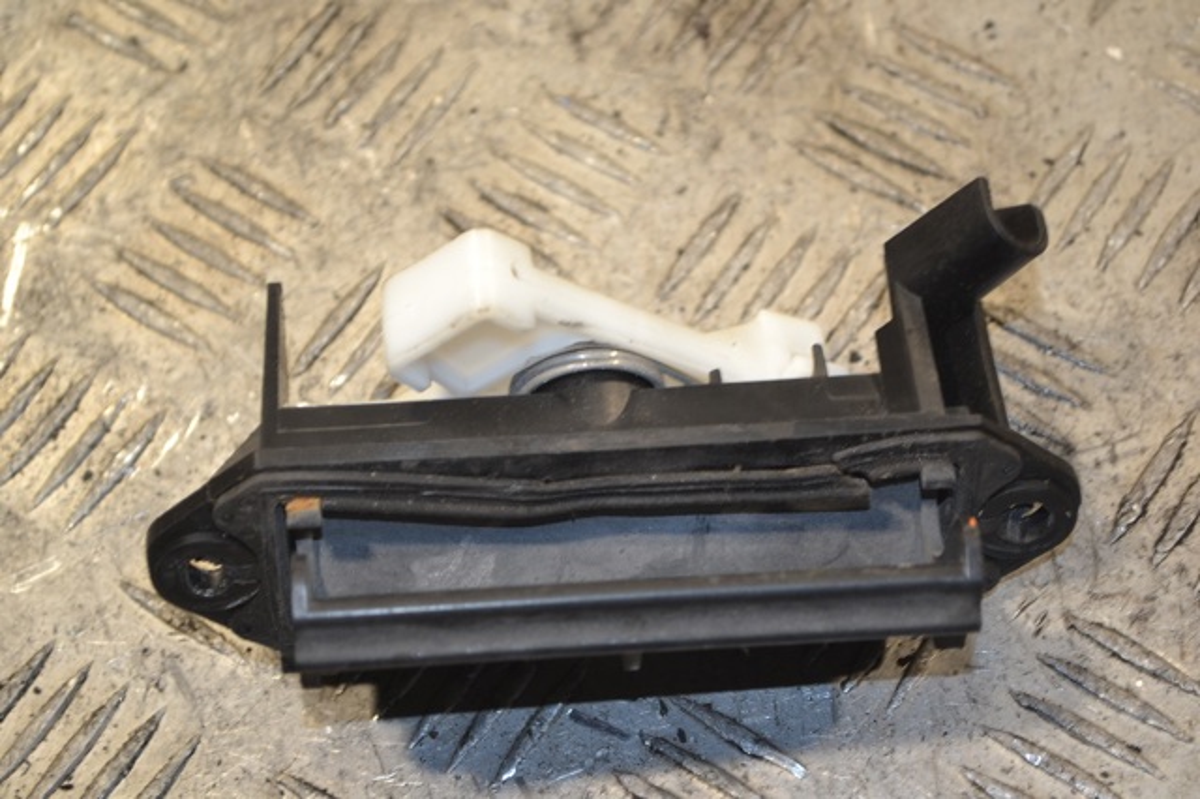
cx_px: 600
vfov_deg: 16.5
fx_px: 2748
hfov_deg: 24.6
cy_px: 400
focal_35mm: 82
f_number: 5.6
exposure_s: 1/60
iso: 400
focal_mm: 55
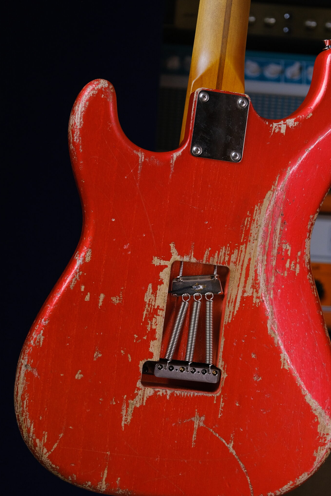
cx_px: 173
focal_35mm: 80
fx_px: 1103
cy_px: 273
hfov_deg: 17.1
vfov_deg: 25.4
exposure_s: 1/180
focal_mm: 42.5
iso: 800
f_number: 4
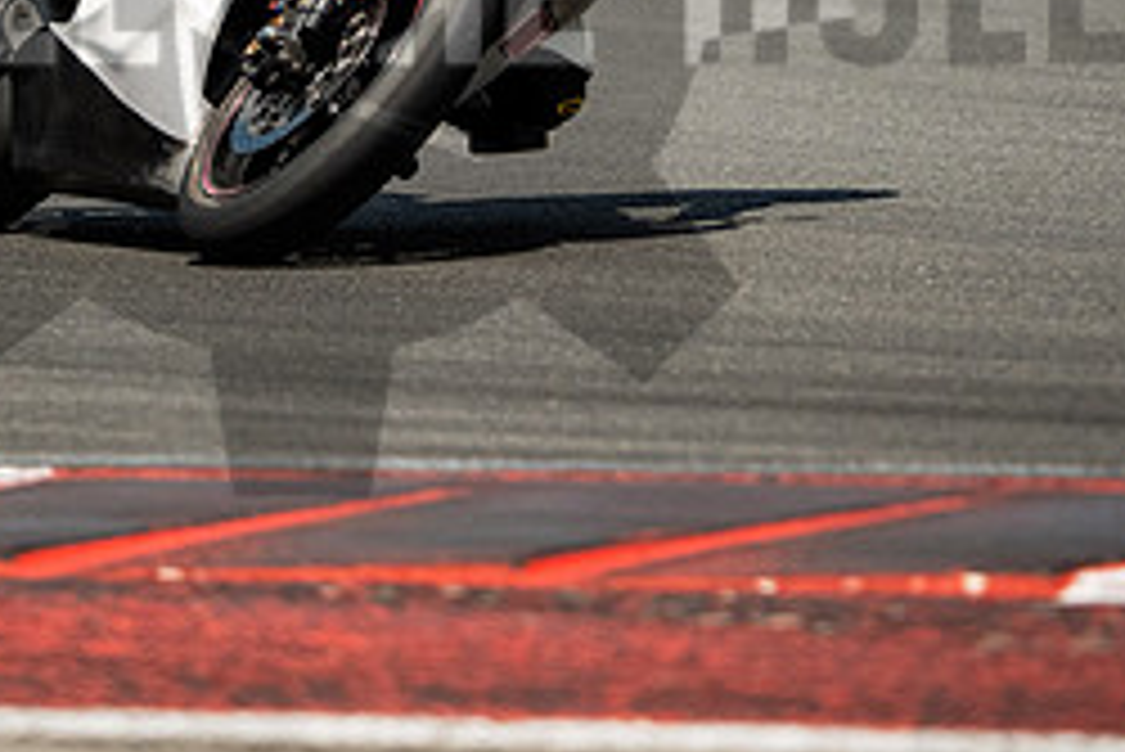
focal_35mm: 697
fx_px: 21793
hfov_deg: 3.0
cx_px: 302
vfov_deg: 2.0
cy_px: -52
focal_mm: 200
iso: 1000
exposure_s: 1/1600
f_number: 2
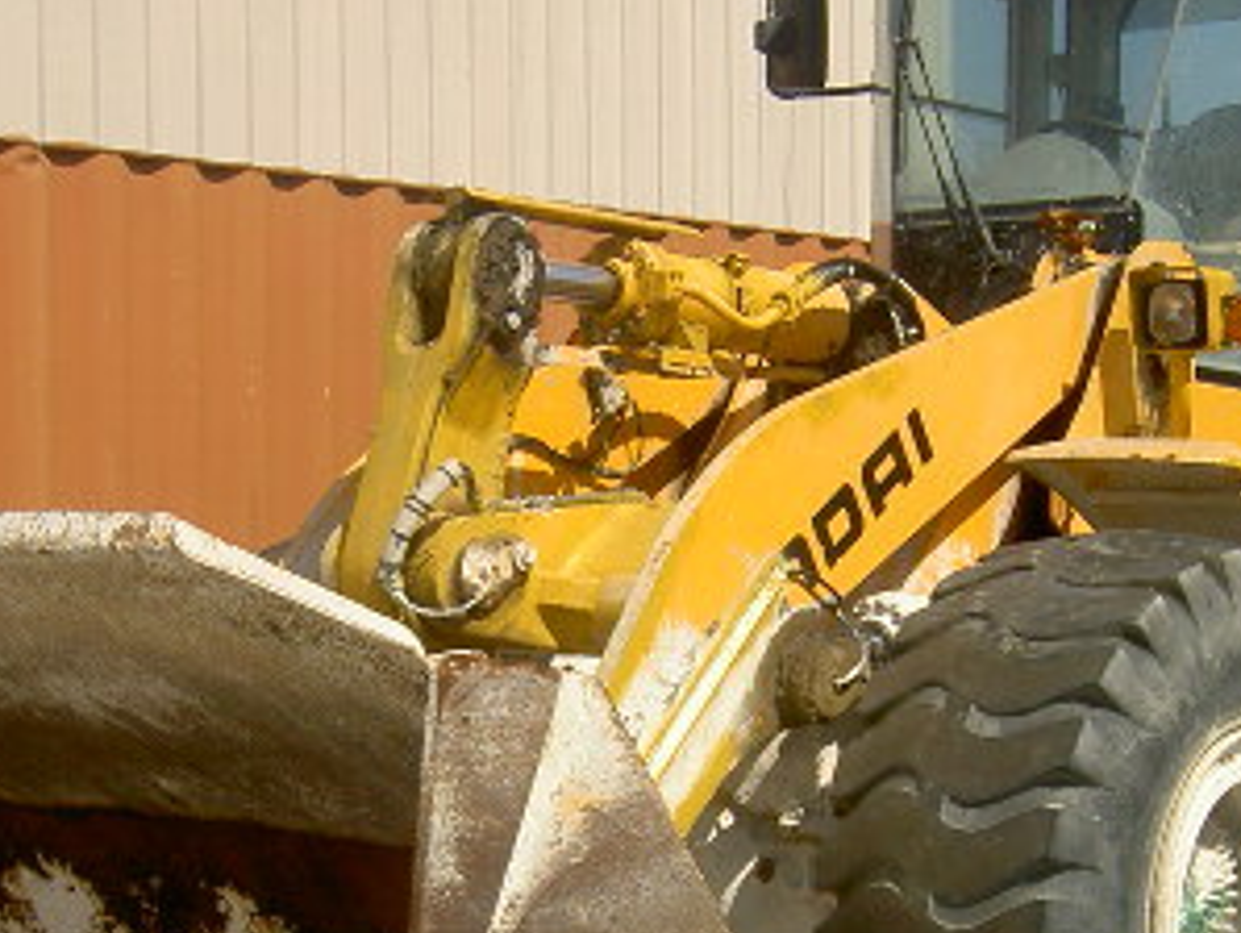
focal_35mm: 73
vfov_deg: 20.0
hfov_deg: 26.7
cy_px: 754
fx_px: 2619
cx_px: 637
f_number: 4.7
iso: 50
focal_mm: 5.6
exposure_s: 1/500
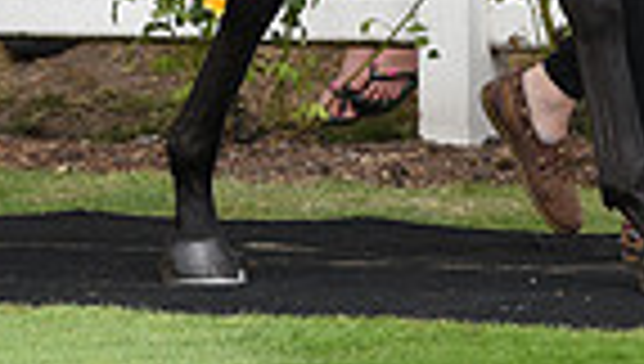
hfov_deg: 2.8
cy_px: -452
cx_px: 374
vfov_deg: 1.6
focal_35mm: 764
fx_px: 13068
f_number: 5.6
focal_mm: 180
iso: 500
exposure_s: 1/1250
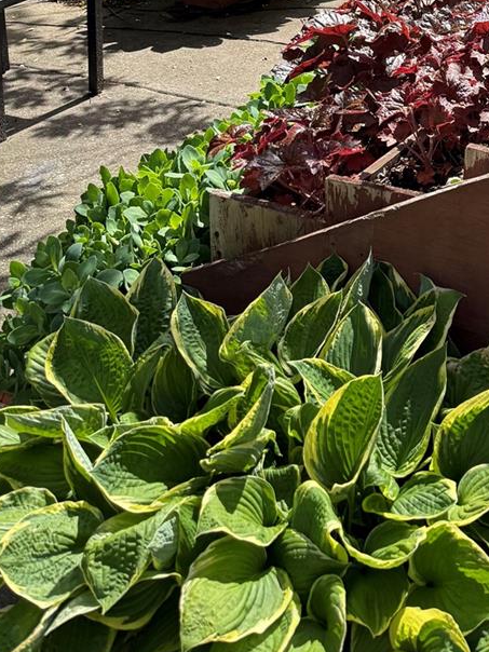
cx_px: 486
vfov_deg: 28.5
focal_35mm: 61
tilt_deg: -14.3
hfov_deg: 23.1
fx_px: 1149
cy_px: -82
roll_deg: -1.1
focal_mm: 6.76
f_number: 1.78
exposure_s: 1/3279
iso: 100
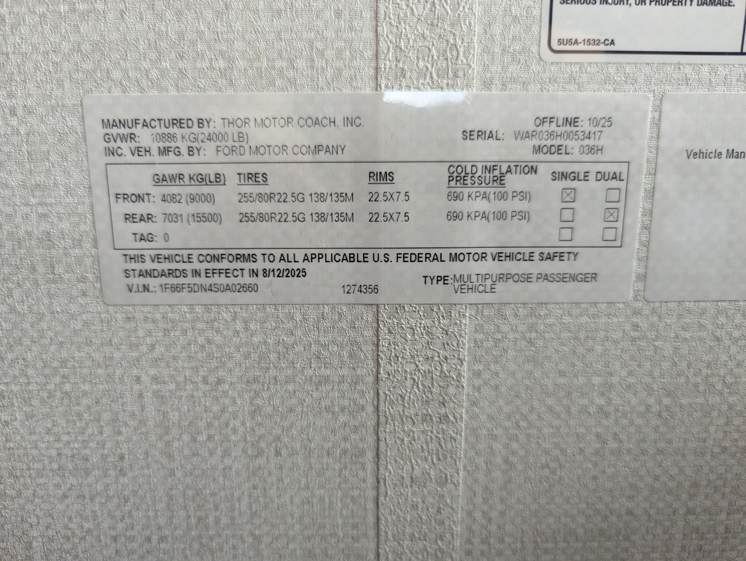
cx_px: 373
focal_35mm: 24
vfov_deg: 56.9
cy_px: 280
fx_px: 518
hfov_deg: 71.5
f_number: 1.85
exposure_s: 1/129
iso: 822
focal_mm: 6.81
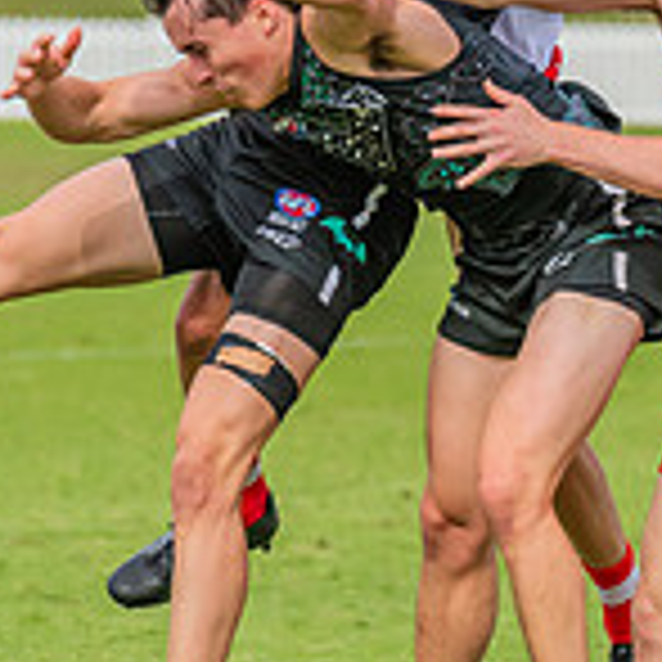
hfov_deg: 2.4
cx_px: 524
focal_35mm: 742
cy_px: 11
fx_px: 16054
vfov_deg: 2.4
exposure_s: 1/1600
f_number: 8
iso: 800
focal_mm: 220
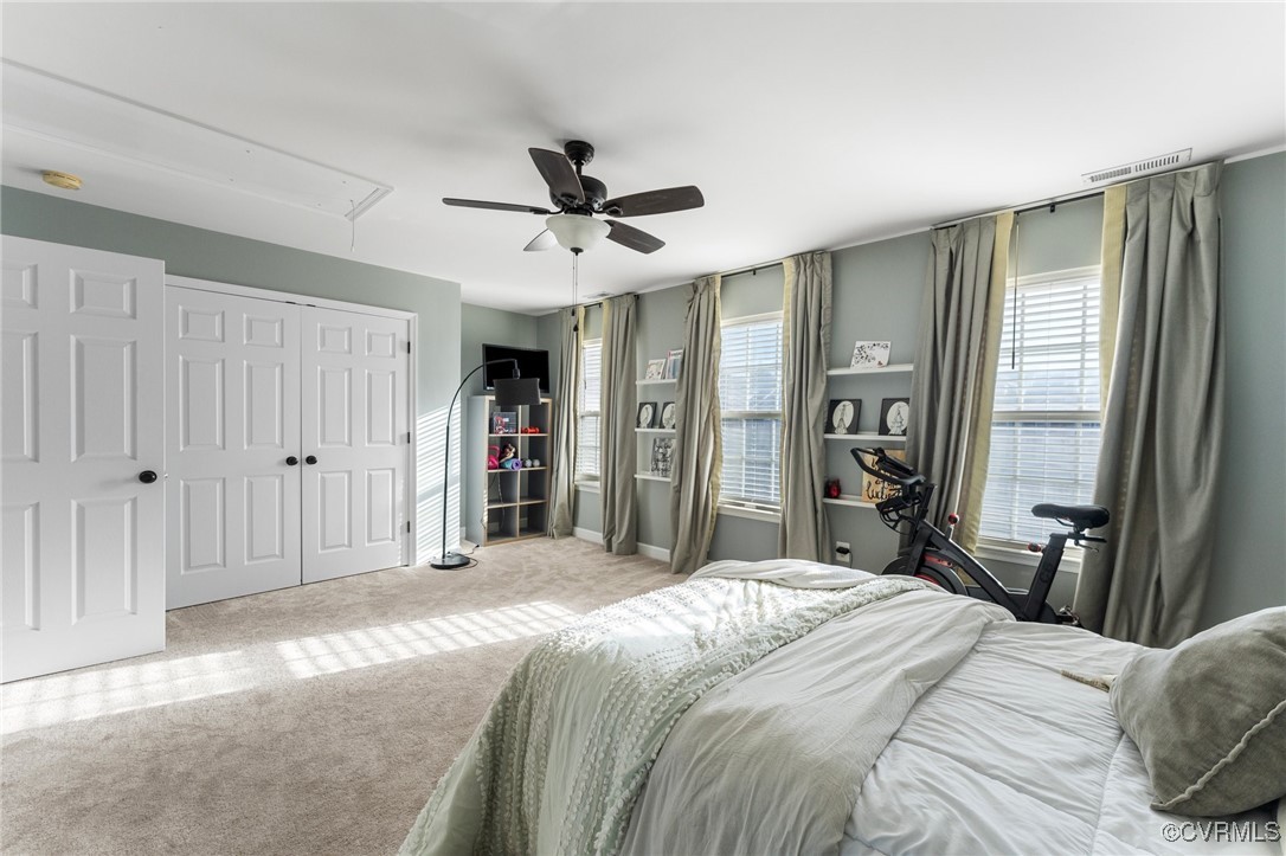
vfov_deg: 81.2
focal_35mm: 14
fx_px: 500
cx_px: 643
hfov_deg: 104.3
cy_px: 428
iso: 1000
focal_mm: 14
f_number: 7.1
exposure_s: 1/80
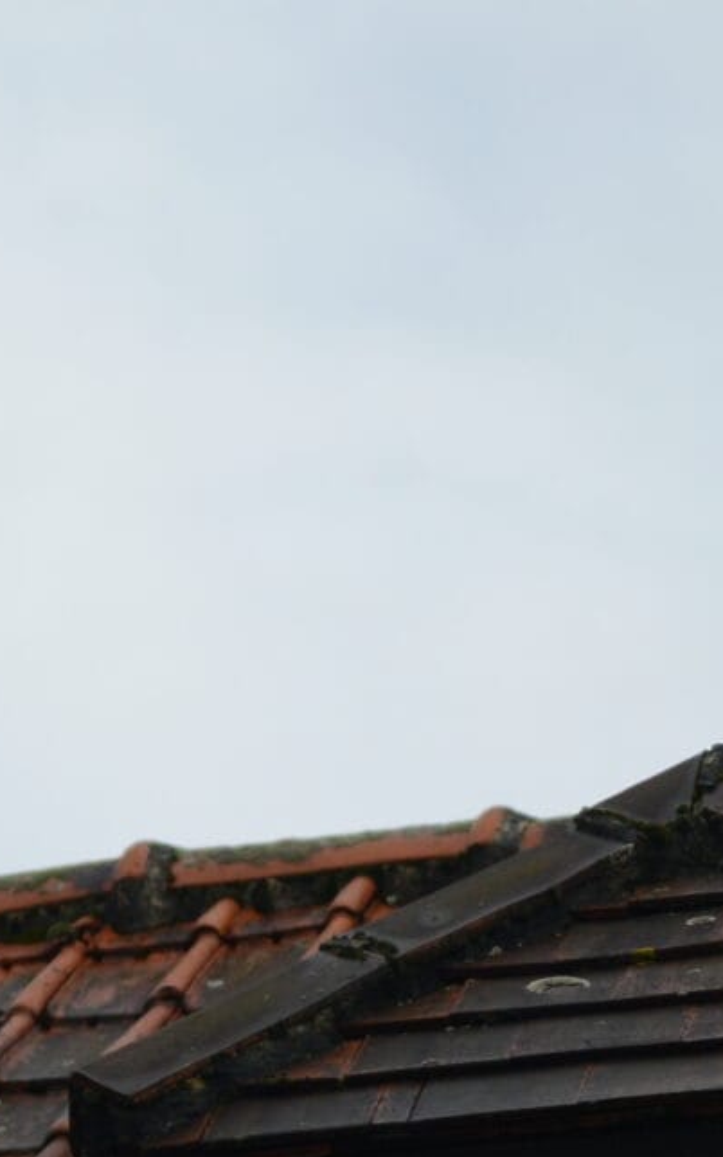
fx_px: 8952
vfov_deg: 7.4
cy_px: 1049
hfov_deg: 4.6
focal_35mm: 284
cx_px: 445
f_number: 2.8
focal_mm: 70
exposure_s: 1/5000
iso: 640
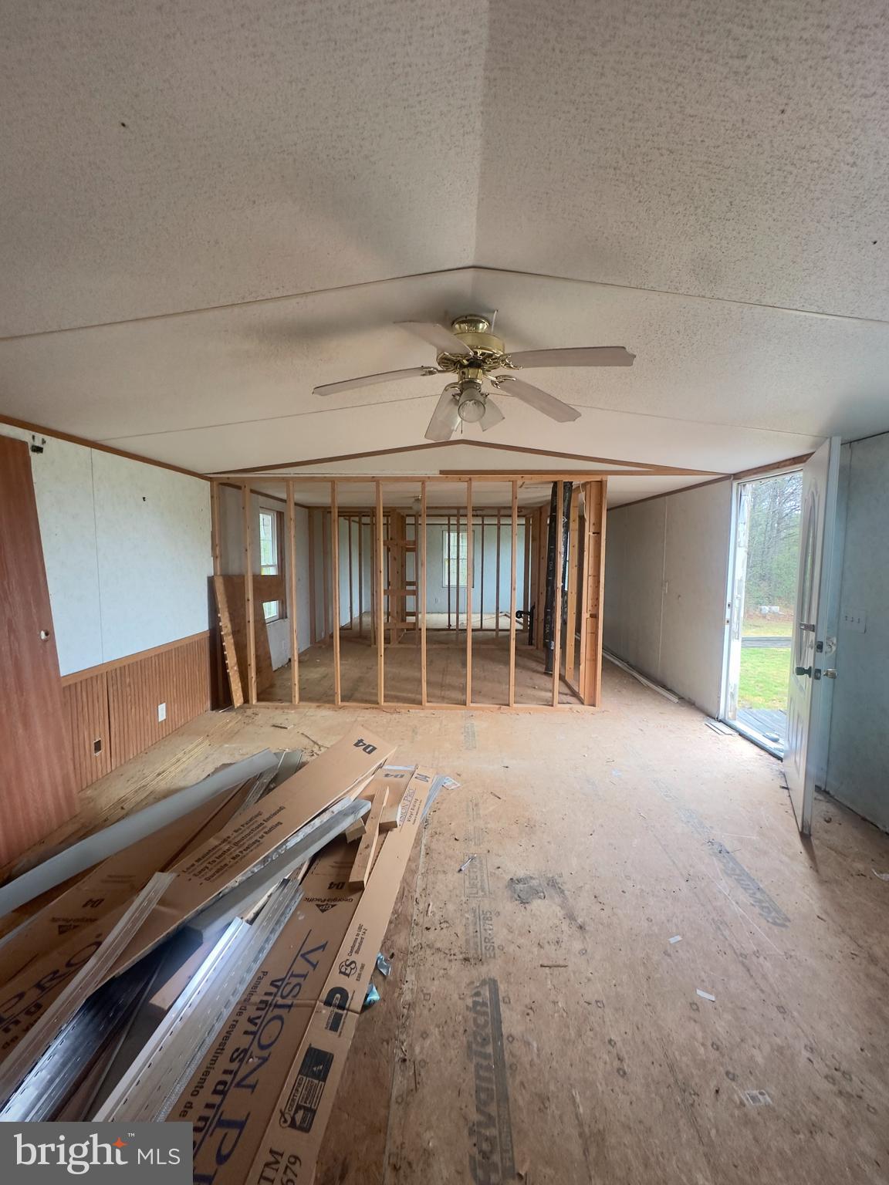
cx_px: 444
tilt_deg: -4.1
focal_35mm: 14
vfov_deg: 102.1
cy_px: 592
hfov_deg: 85.7
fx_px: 479
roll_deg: -0.1
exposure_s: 1/78
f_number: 2.2
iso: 320
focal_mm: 2.22
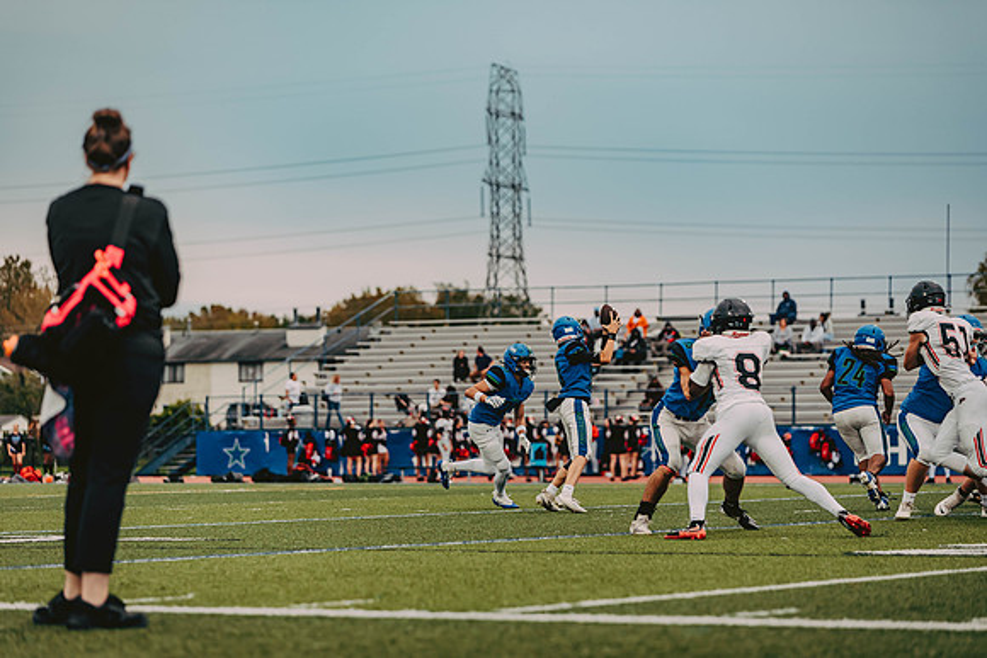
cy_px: 329
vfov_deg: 10.2
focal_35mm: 135
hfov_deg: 15.2
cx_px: 494
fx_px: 3702
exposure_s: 1/640
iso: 800
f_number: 3.2
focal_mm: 135
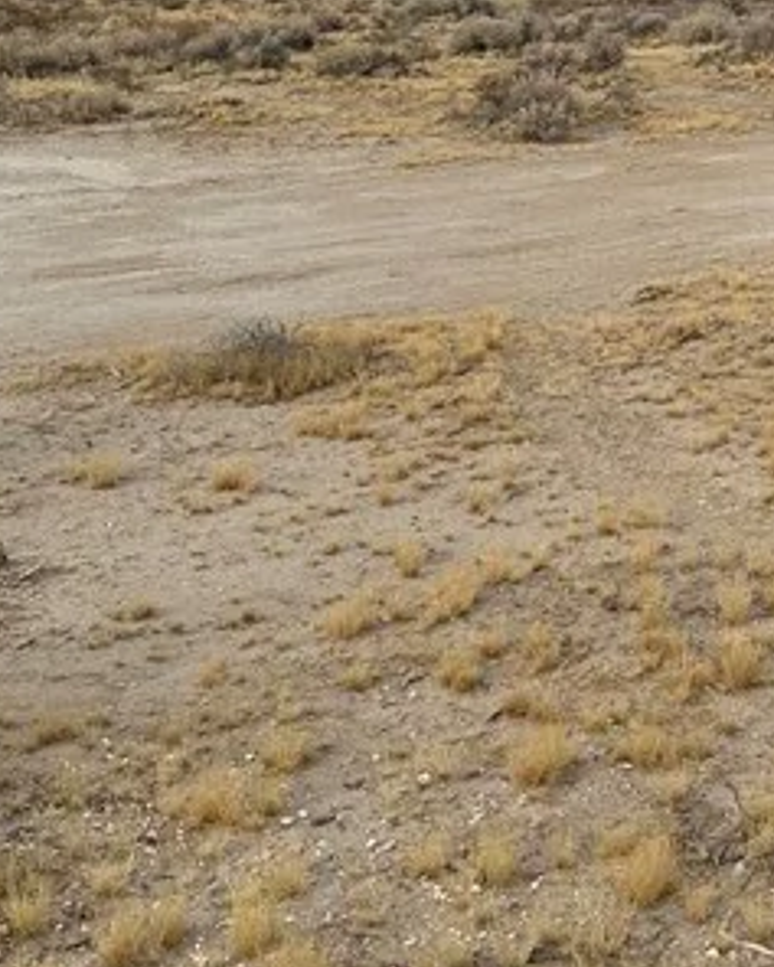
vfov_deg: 22.5
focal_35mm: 81
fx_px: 2318
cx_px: 774
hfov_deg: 18.5
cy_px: -33
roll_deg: -1.0
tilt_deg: -2.4
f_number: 1.78
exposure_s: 1/3472
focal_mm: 6.86
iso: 80
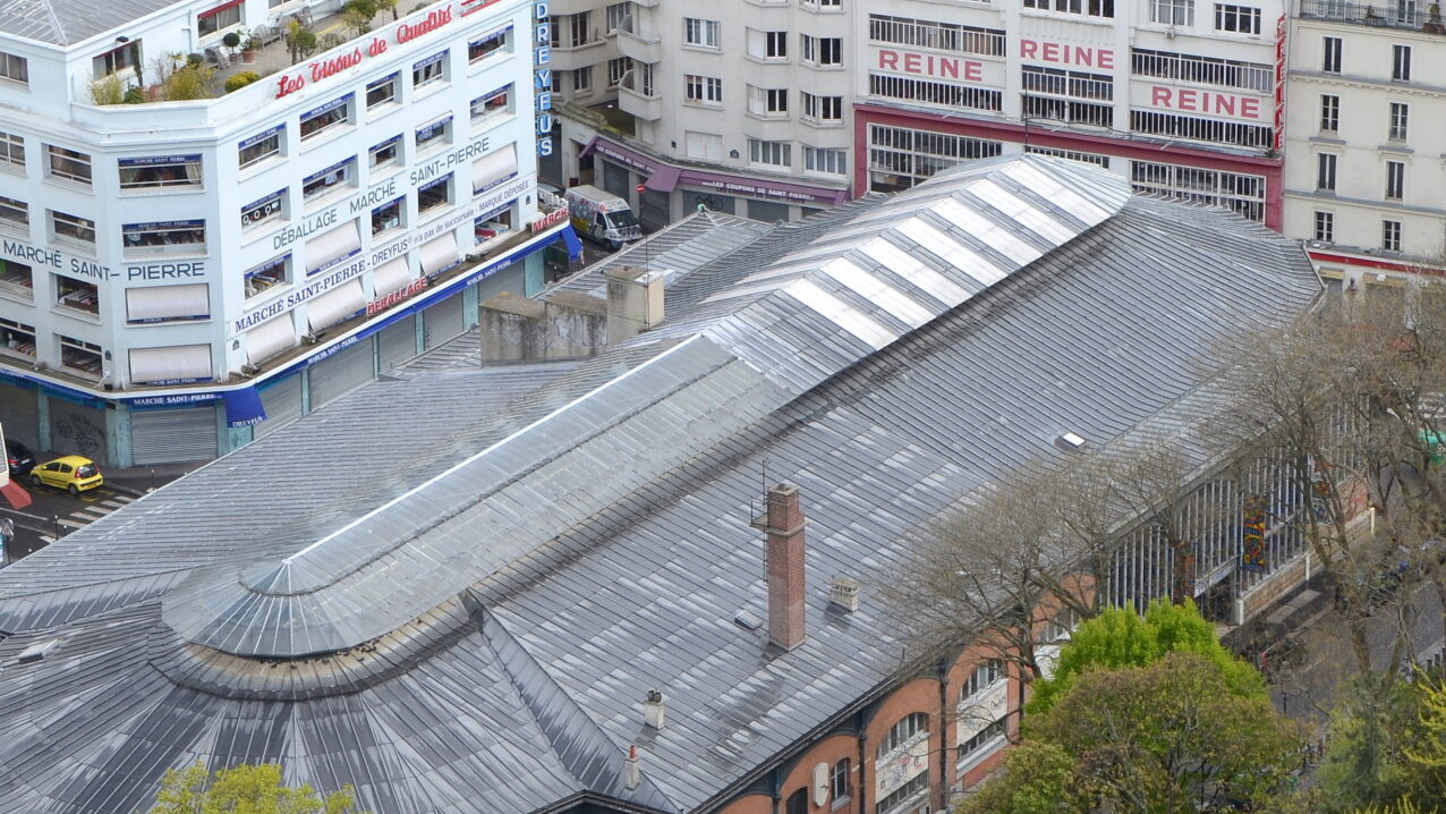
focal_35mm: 151
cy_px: 354
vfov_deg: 8.0
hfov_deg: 14.2
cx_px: 925
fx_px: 5790
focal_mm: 48
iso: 100
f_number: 9
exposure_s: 1/125
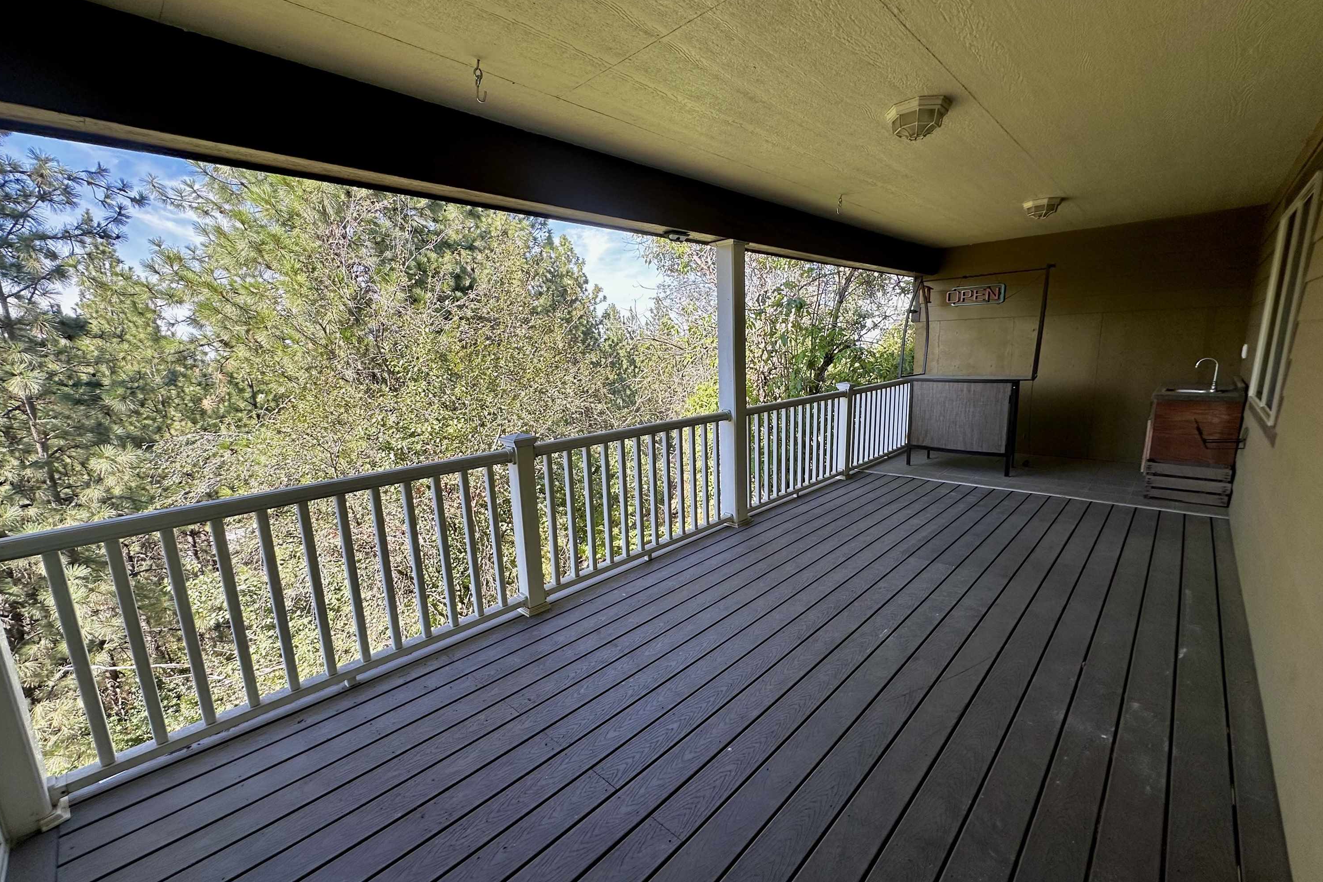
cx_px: 677
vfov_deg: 77.3
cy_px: 457
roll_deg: +2.0
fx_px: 551
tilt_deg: -10.4
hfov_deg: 100.4
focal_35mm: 15
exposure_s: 1/222
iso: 40
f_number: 2.2
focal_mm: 2.22
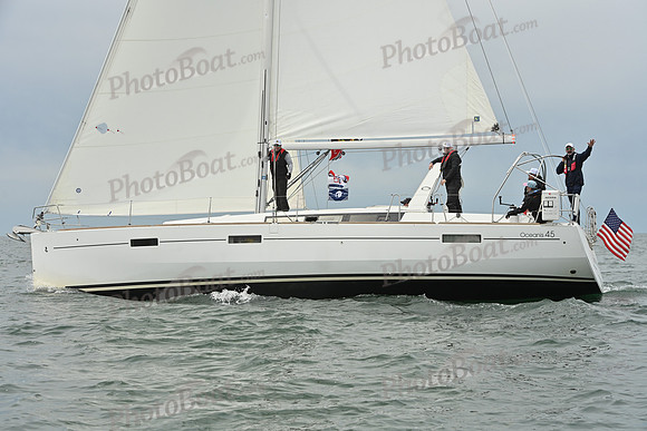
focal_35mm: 75
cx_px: 324
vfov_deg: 18.2
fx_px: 1348
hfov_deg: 27.0
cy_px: 216
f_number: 8
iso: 320
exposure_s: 1/2000
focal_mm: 75
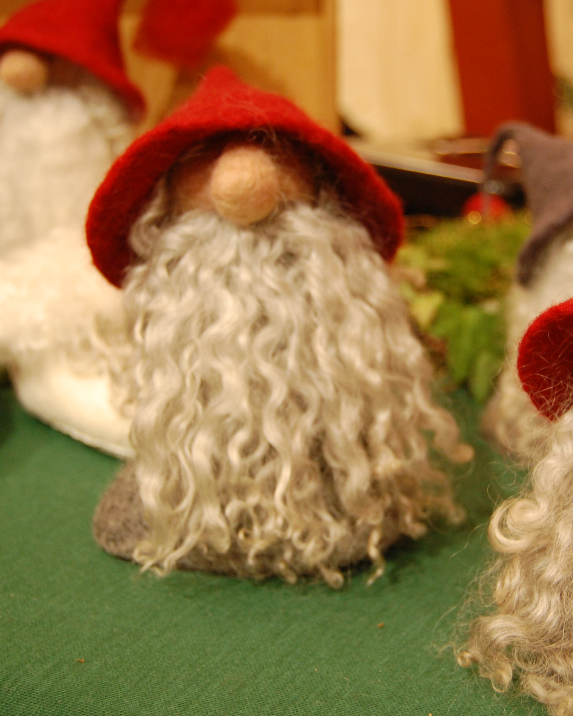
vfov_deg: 29.6
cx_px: 377
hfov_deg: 23.8
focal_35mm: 64
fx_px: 1356
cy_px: 358
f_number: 4.2
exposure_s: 1/13
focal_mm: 30
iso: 800
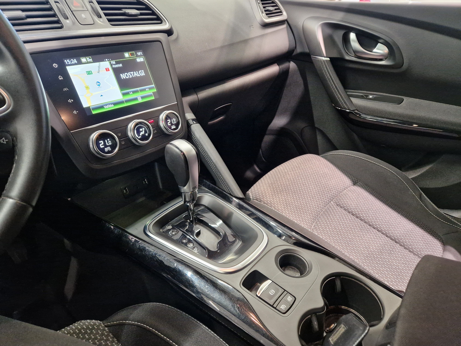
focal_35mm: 23
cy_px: 173
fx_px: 306
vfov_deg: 58.9
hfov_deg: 73.9
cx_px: 230
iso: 640
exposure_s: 1/100
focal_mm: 5.4
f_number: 1.8
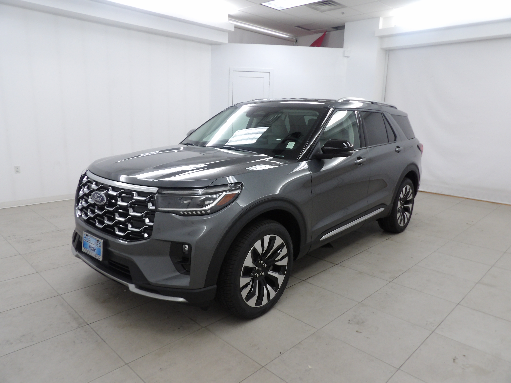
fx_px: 354
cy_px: 192
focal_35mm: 24
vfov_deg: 56.8
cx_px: 256
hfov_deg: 71.6
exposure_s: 1/33
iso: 163
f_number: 3.2
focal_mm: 4.3
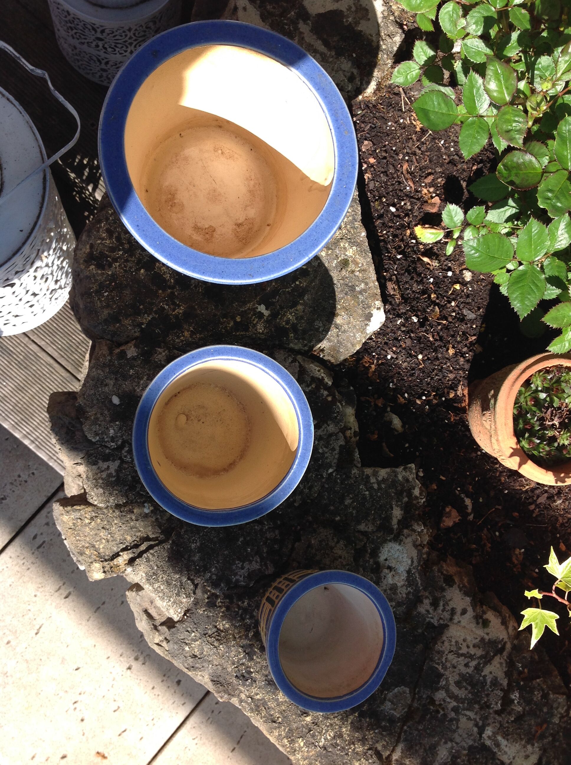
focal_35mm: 35
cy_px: 382
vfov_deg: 52.7
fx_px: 772
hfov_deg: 40.6
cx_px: 286
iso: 50
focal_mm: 4.28
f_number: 2.4
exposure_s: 1/756
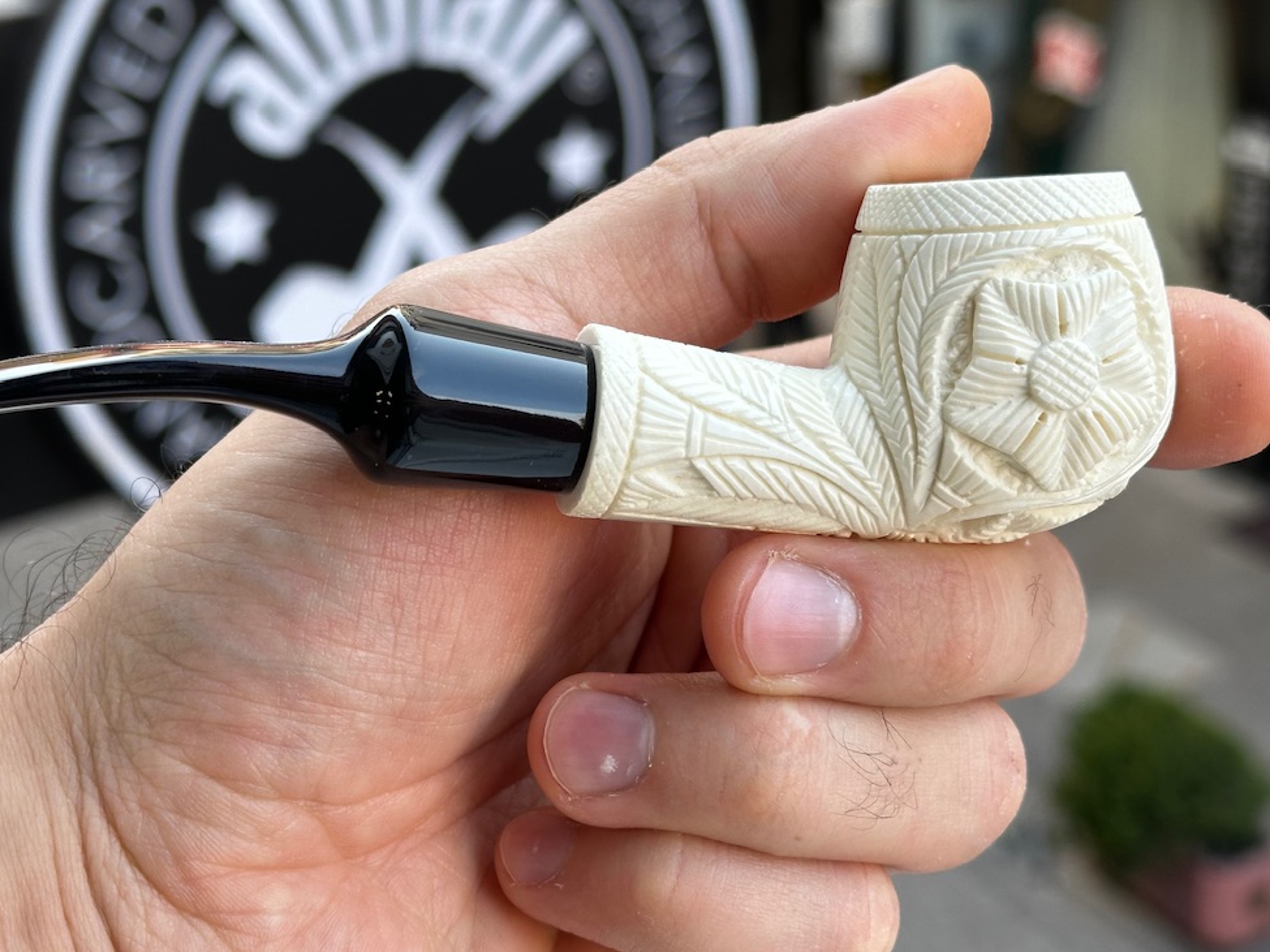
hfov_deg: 30.7
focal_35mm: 63
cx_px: 550
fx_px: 2311
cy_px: 430
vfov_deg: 23.3
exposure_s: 1/227
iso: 64
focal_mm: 6.86
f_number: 1.78
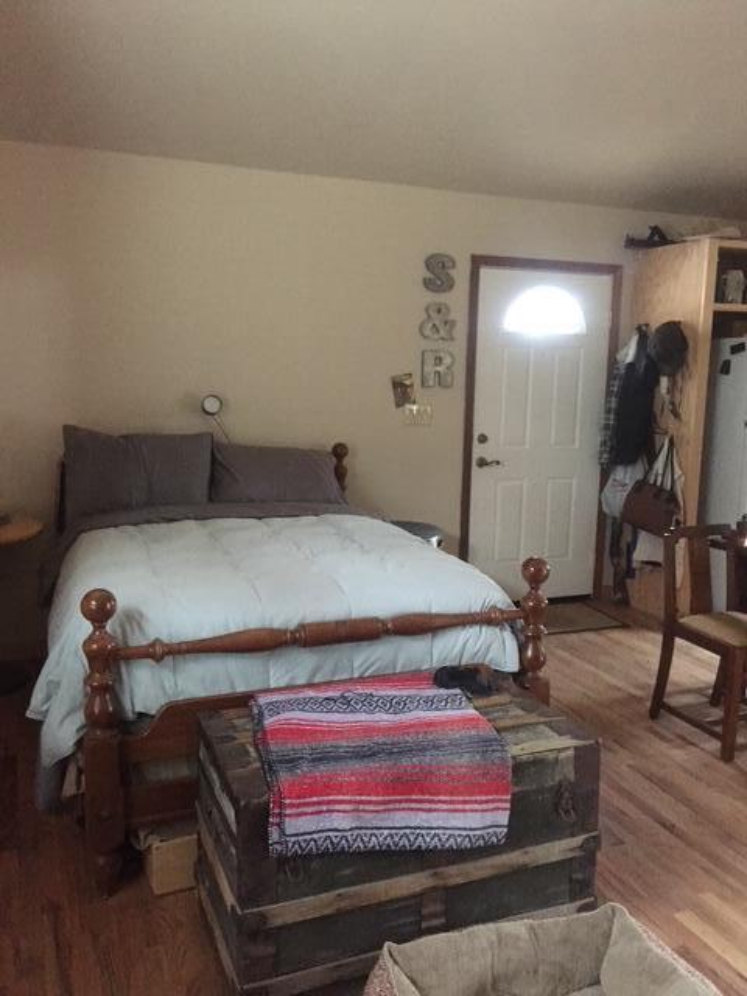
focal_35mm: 29
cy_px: 498
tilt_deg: -8.6
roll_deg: -2.3
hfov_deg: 48.2
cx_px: 374
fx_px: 834
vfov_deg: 61.7
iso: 400
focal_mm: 4.15
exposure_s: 1/15
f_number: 2.2
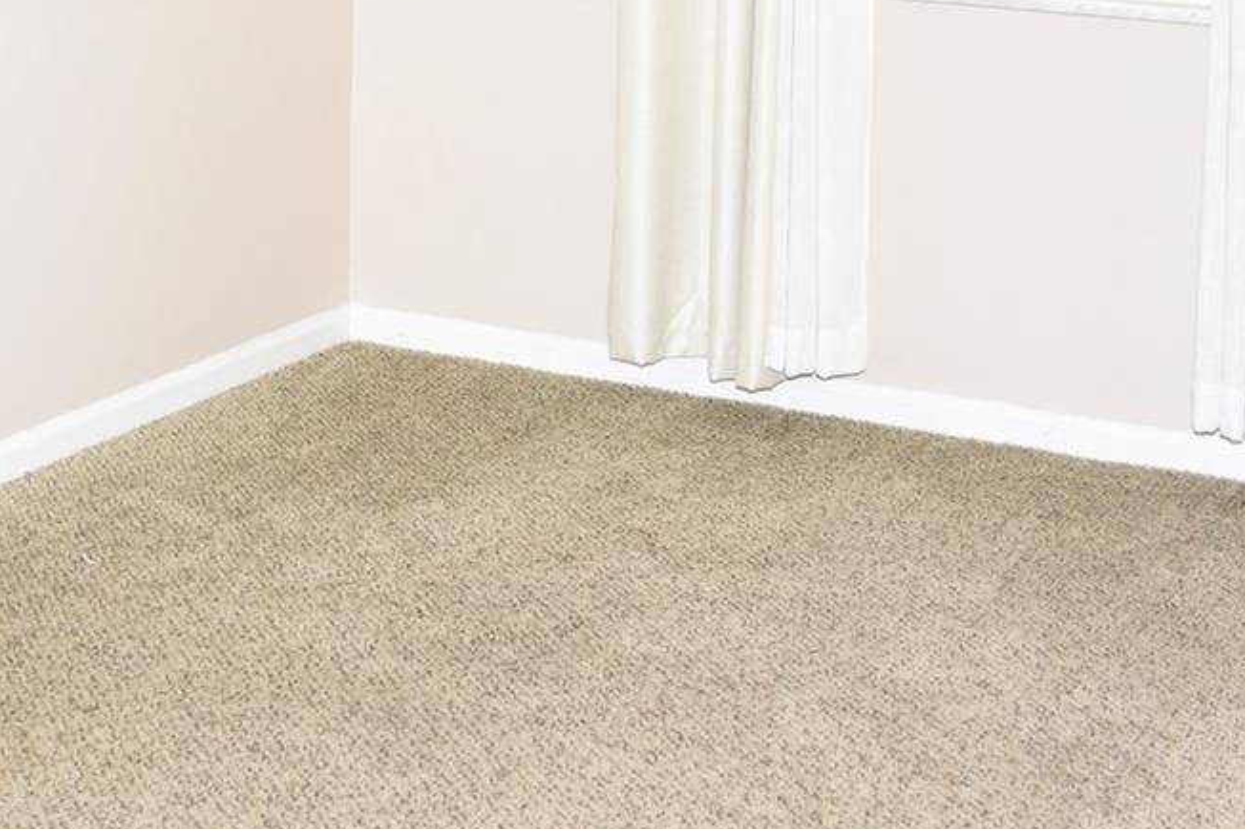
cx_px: 149
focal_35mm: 81
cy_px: -113
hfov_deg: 24.4
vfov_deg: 16.3
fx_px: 2800
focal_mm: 22
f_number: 4
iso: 100
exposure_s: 1/60
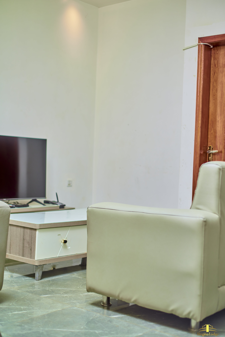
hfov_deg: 27.0
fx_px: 468
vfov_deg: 39.6
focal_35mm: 50
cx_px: 112
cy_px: 168
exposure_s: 1/125
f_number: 2.5
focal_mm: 50
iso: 200
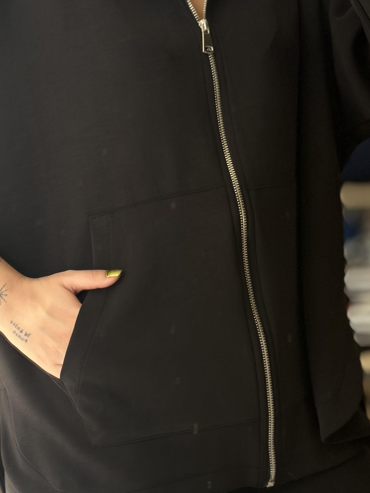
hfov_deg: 17.6
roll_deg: +1.8
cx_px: 155
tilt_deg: -36.8
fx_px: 1197
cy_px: 196
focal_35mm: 84
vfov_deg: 23.2
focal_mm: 6.86
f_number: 1.78
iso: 80
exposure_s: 1/222
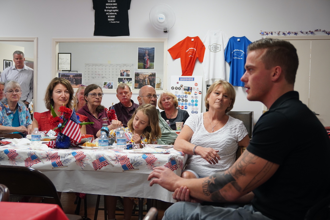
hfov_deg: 36.9
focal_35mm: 54
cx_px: 165
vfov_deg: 25.1
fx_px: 495
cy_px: 110
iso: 800
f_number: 4
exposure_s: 1/60
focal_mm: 36
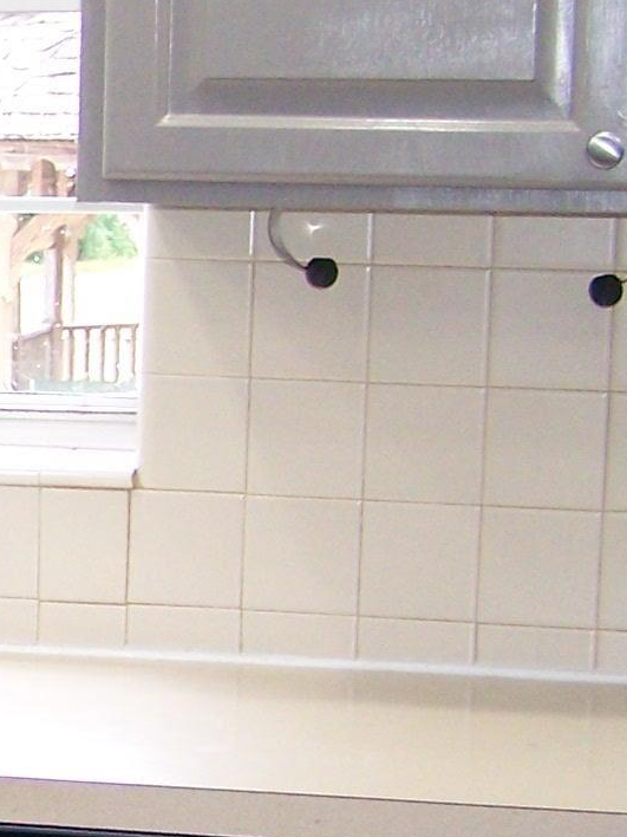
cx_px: -697
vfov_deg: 13.0
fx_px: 3671
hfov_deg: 9.1
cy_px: 588
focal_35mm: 152
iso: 160
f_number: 2.8
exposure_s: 1/60
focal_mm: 6.3
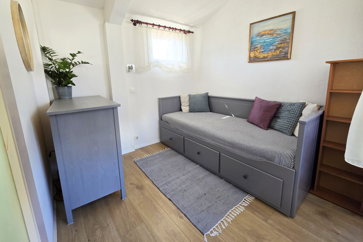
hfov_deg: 104.2
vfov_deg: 80.8
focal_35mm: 14
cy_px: 106
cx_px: 180
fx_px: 141
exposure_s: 1/60
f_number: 2.2
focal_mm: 2.2
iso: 100
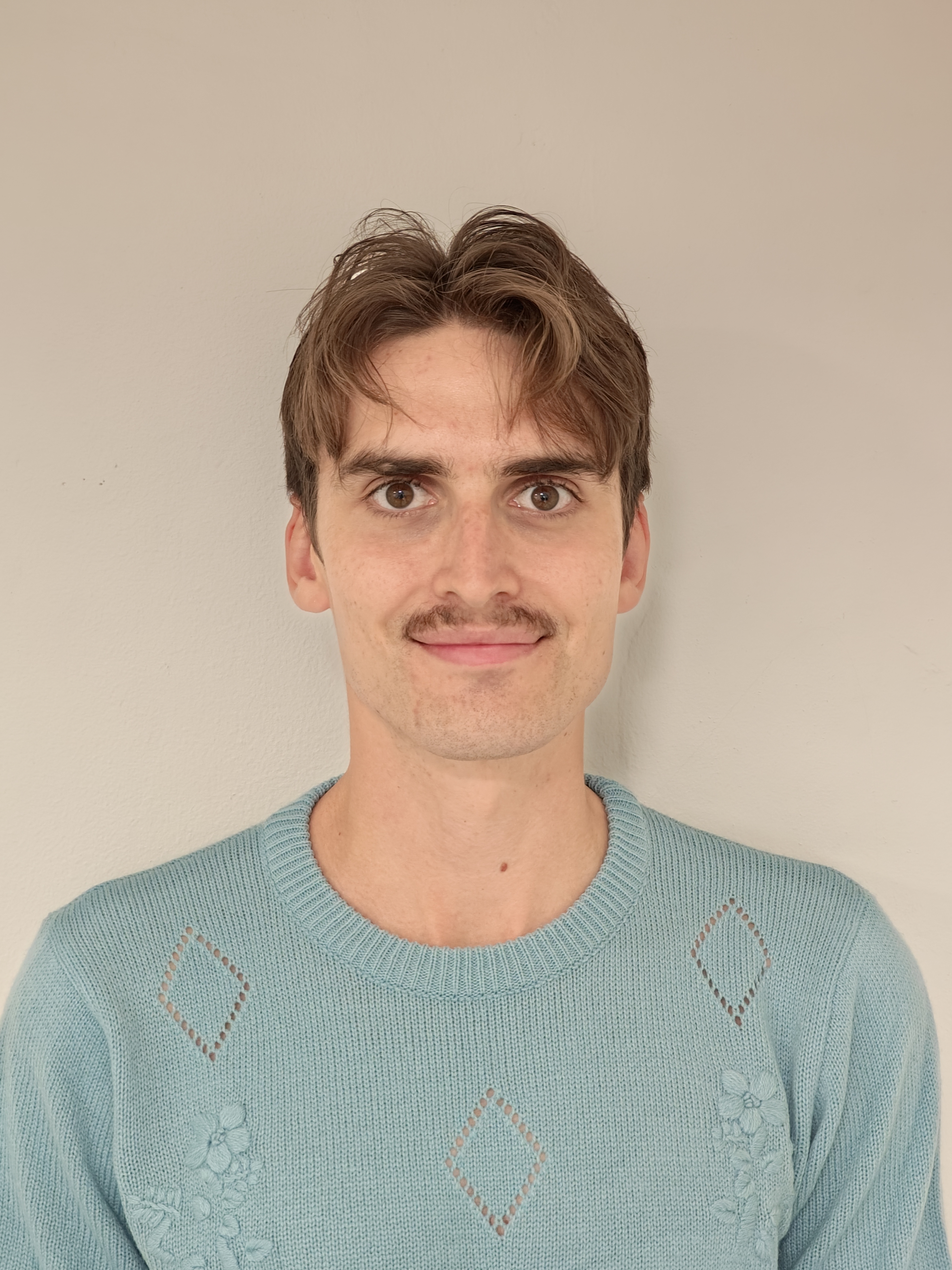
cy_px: 635
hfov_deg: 30.9
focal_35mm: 47
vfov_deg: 40.4
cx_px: 476
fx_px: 1723
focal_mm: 7.08
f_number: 2
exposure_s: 1/50
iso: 640
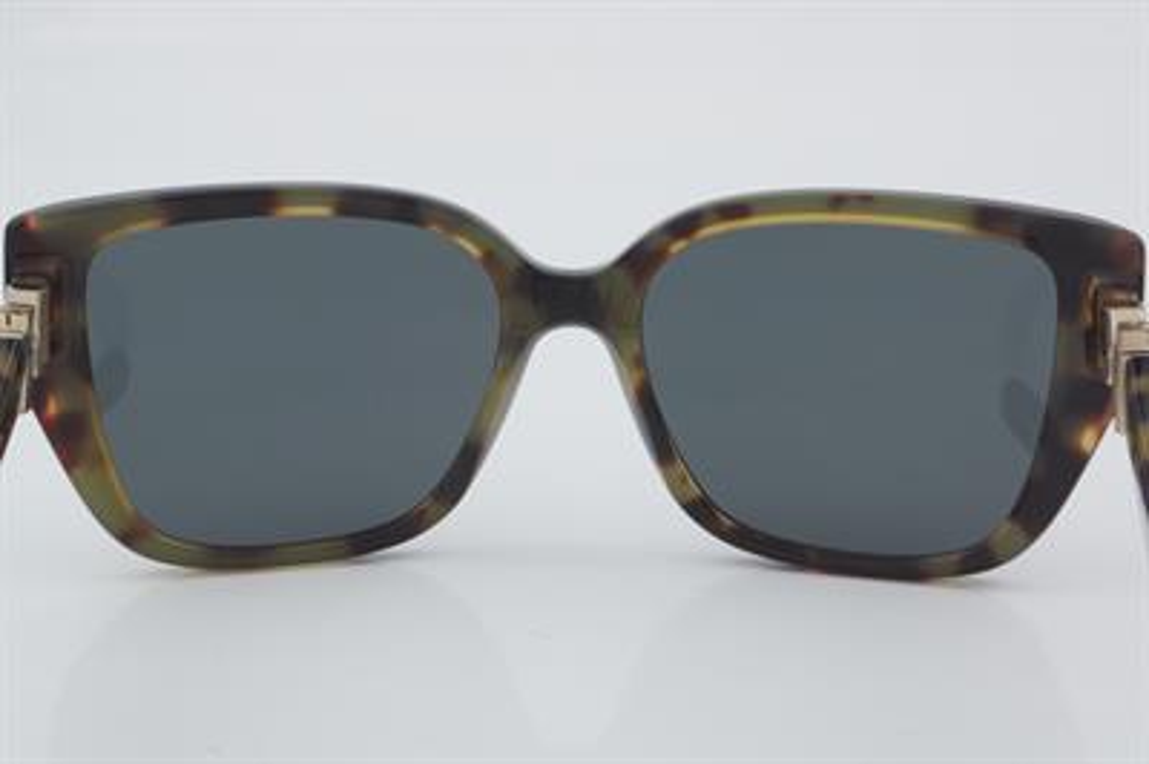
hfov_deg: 24.6
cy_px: 382
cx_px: 574
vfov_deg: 16.5
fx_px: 2631
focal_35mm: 82
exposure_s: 1/4
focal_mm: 55
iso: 100
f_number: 32
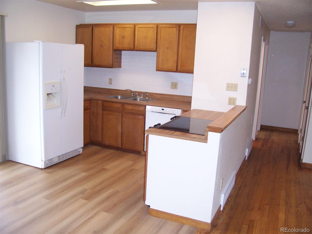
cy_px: 117
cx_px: 156
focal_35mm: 34
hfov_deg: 54.0
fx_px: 306
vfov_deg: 41.8
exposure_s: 1/60
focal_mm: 5.6
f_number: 2.7
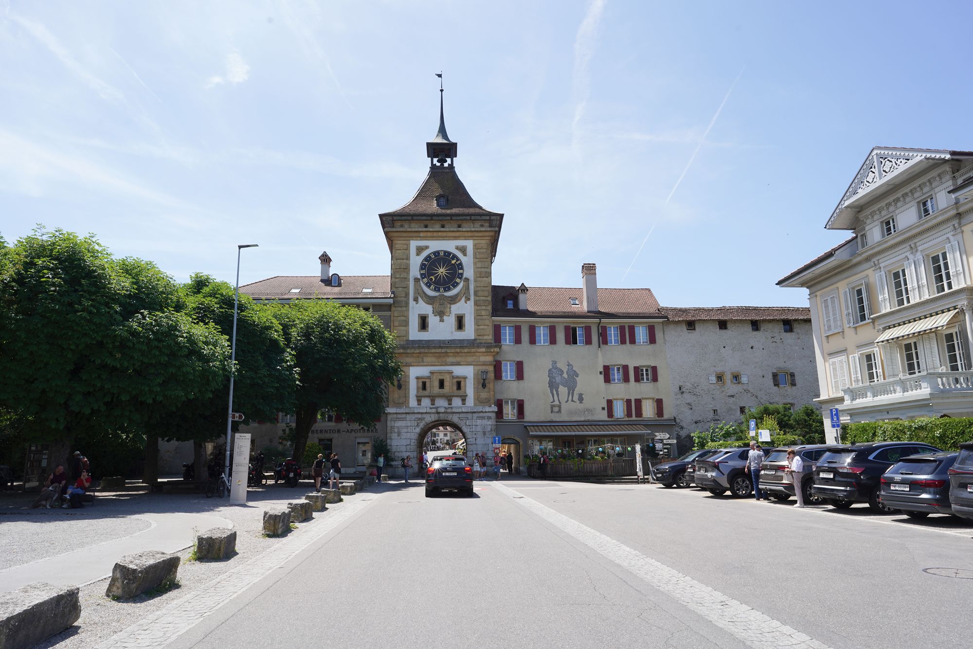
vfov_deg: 53.1
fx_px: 649
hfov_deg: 73.7
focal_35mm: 24
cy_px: 324
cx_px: 486
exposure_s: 1/100
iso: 100
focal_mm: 24
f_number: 13
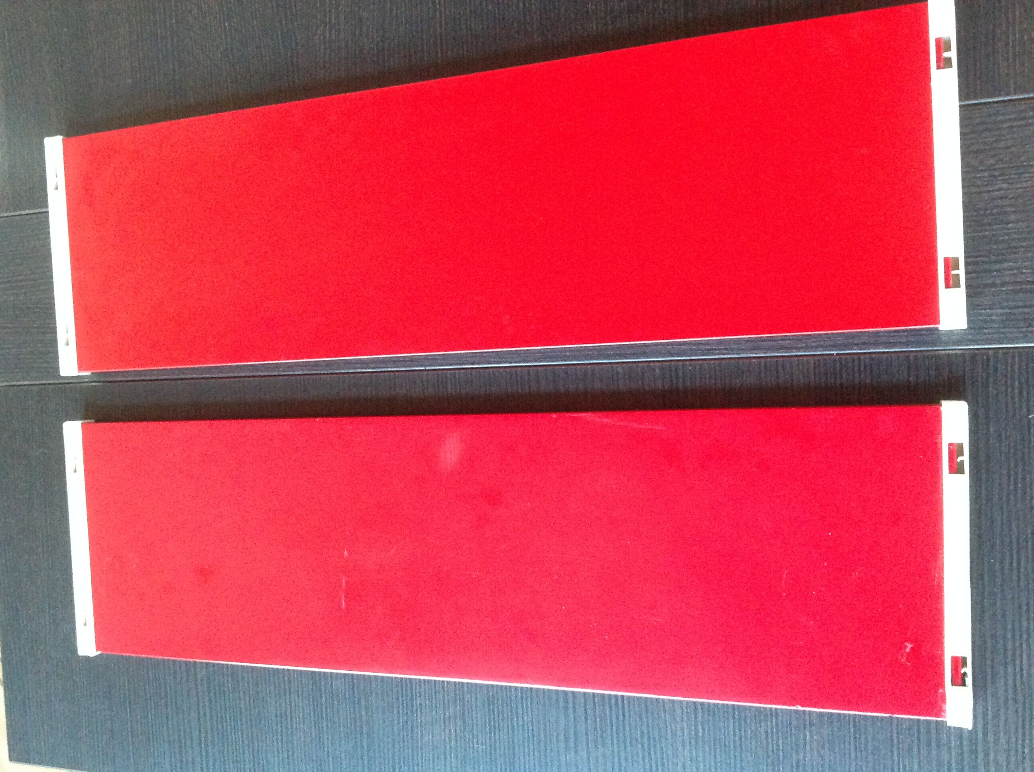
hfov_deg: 52.7
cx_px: 517
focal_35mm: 35
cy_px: 386
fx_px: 1044
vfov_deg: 40.6
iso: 640
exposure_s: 1/15
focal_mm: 4.28
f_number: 2.4
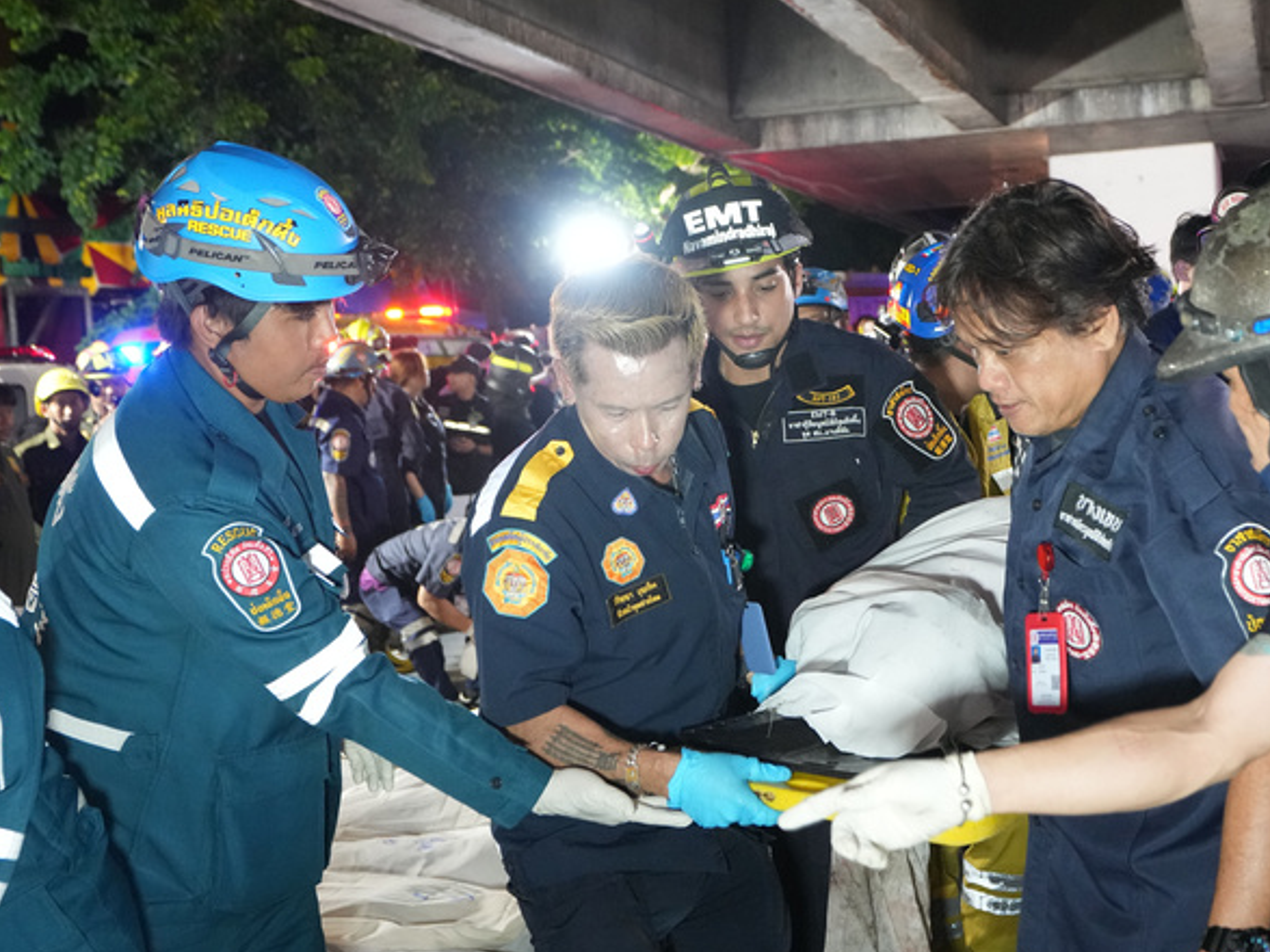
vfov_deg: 28.0
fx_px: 1907
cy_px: 454
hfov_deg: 36.3
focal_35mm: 52
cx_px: 894
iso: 5000
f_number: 4
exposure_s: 1/320
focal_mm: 31
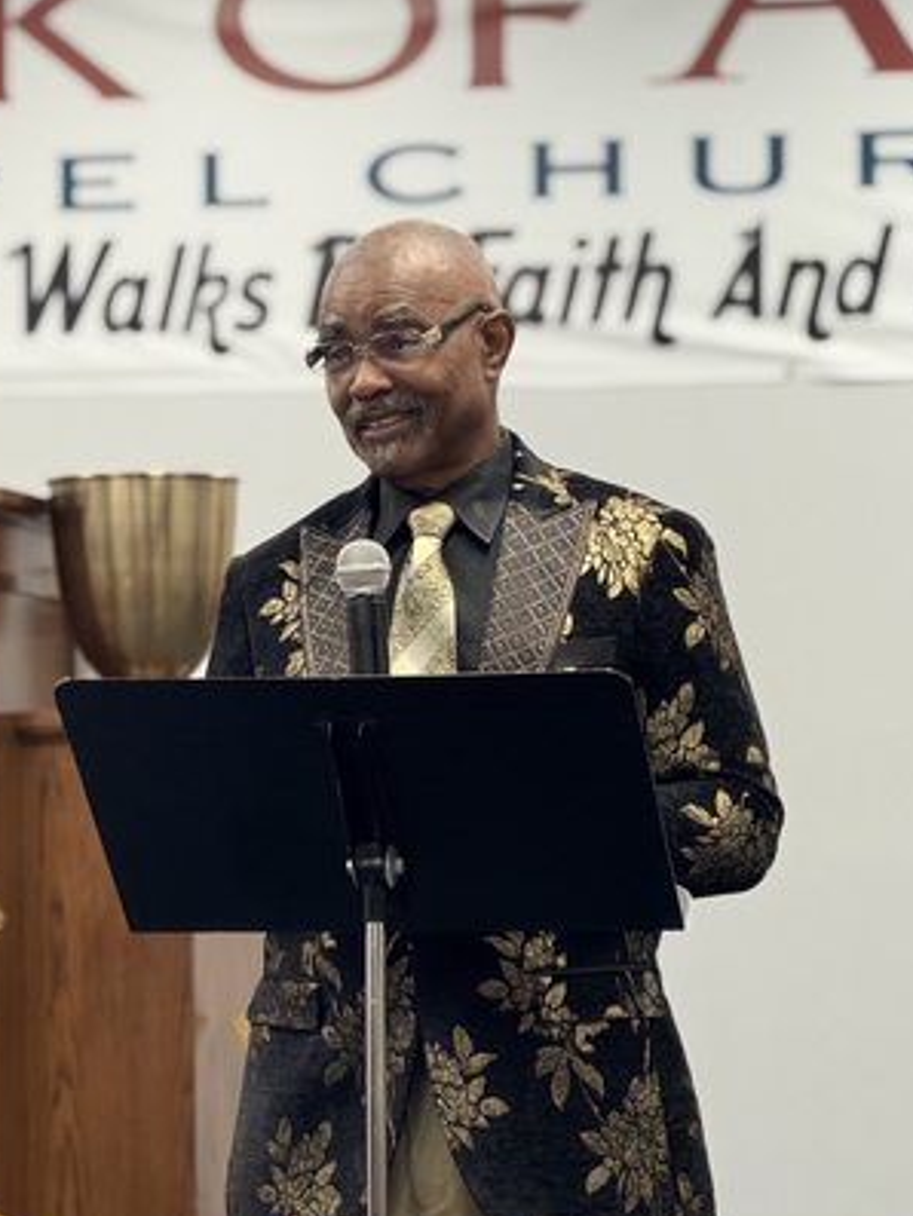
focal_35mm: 151
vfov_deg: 13.1
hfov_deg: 9.8
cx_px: 430
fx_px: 5307
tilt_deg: +0.6
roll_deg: +1.0
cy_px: 753
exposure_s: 1/60
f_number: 2.8
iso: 250
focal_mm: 15.66
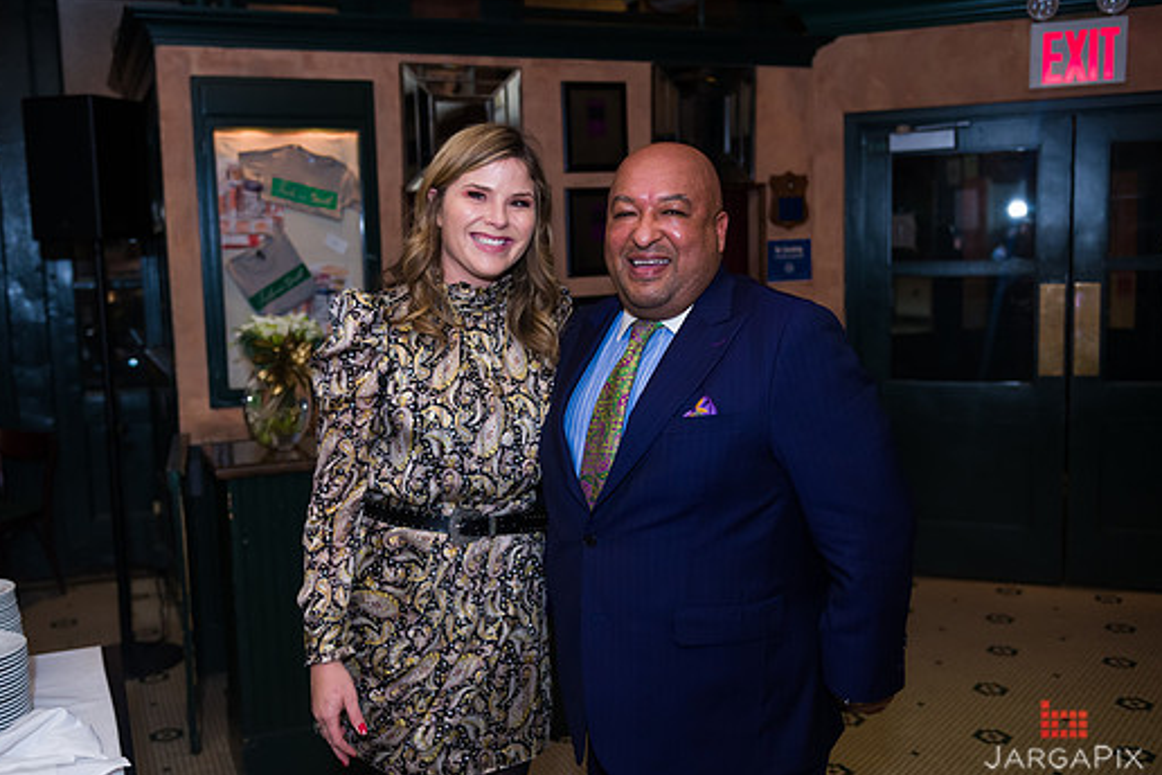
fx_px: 1162
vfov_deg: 36.9
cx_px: 547
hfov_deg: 53.1
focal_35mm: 36
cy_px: 382
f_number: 3.2
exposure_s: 1/125
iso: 1000
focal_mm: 32
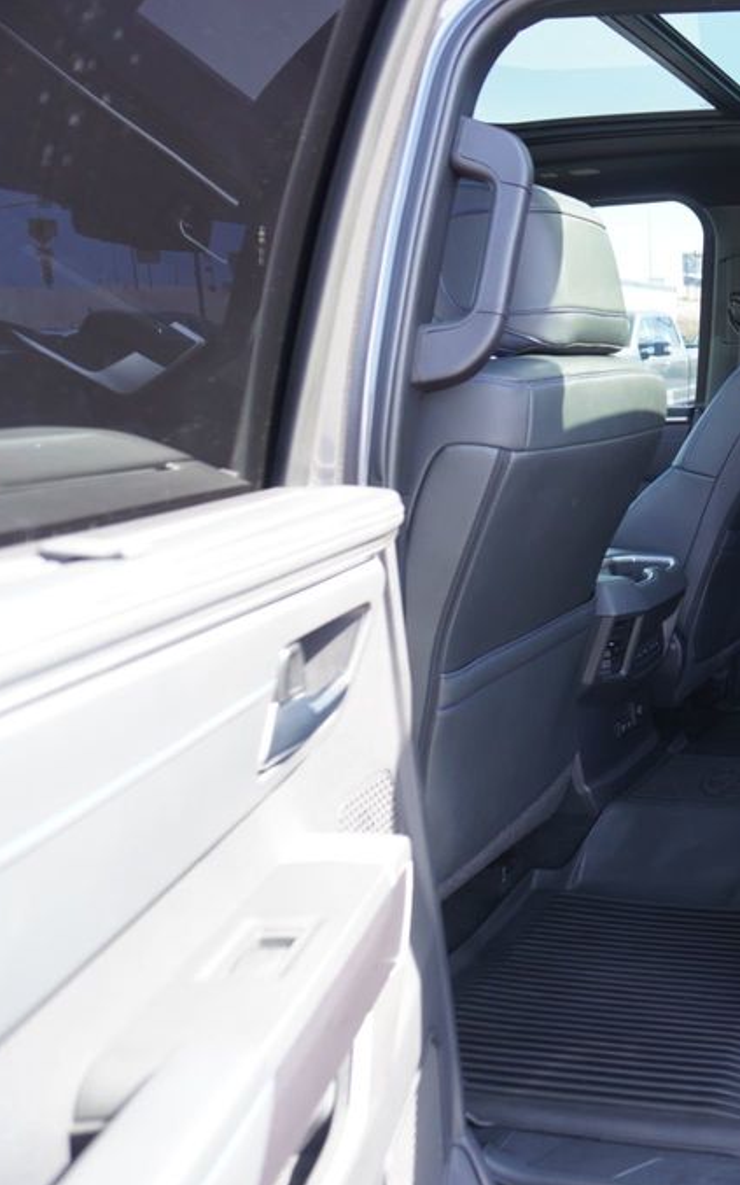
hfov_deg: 30.1
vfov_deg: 52.8
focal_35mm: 37
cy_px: 597
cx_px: 852
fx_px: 1194
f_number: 4
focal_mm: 16
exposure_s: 1/60
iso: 160
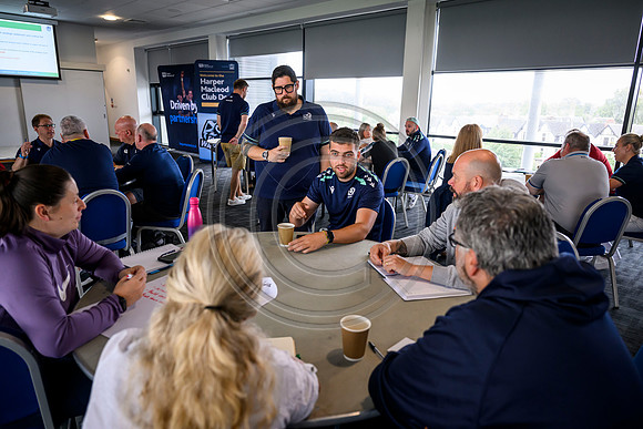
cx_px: 322
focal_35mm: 24
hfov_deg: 73.7
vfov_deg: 53.2
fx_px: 429
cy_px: 214
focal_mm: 24
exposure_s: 1/400
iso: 1600
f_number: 3.2
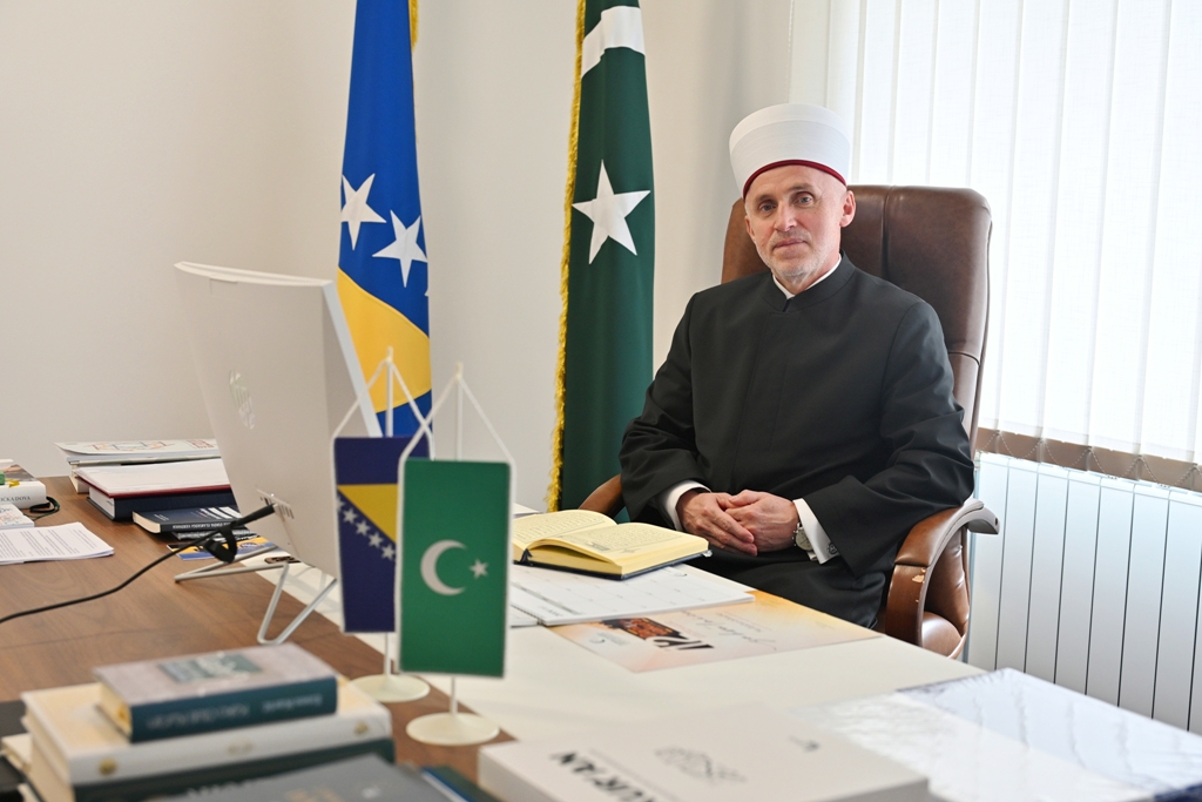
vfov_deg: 29.9
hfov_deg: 43.6
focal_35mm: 45
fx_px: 1503
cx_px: 601
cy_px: 401
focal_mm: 45
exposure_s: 1/80
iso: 400
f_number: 4
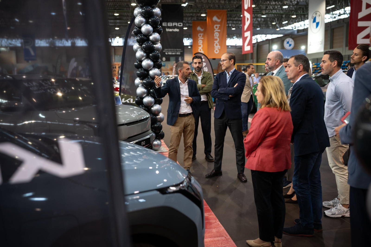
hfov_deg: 54.4
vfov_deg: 37.8
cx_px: 186
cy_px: 124
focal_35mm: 35
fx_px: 361
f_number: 1.8
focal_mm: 35
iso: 250
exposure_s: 1/125
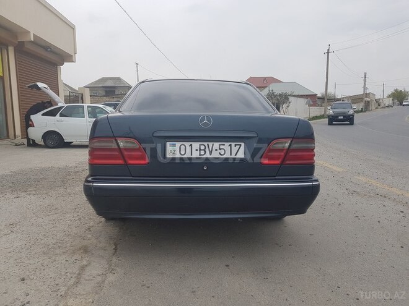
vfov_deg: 53.1
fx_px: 307
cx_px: 204
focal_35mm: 26
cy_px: 153
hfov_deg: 67.3
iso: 40
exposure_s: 1/250
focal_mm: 4.2
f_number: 1.7
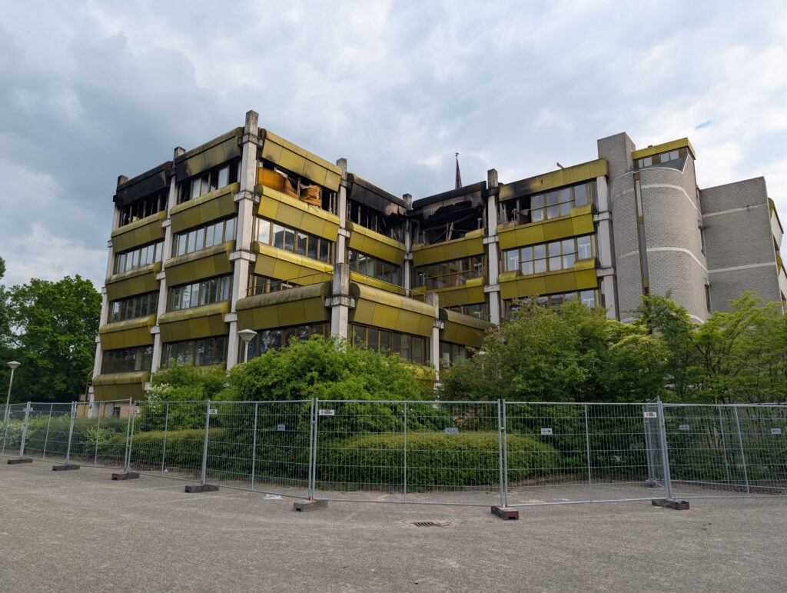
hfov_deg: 71.5
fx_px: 546
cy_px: 296
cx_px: 394
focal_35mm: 24
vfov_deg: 56.9
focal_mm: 6.9
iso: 21
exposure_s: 1/593
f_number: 1.68
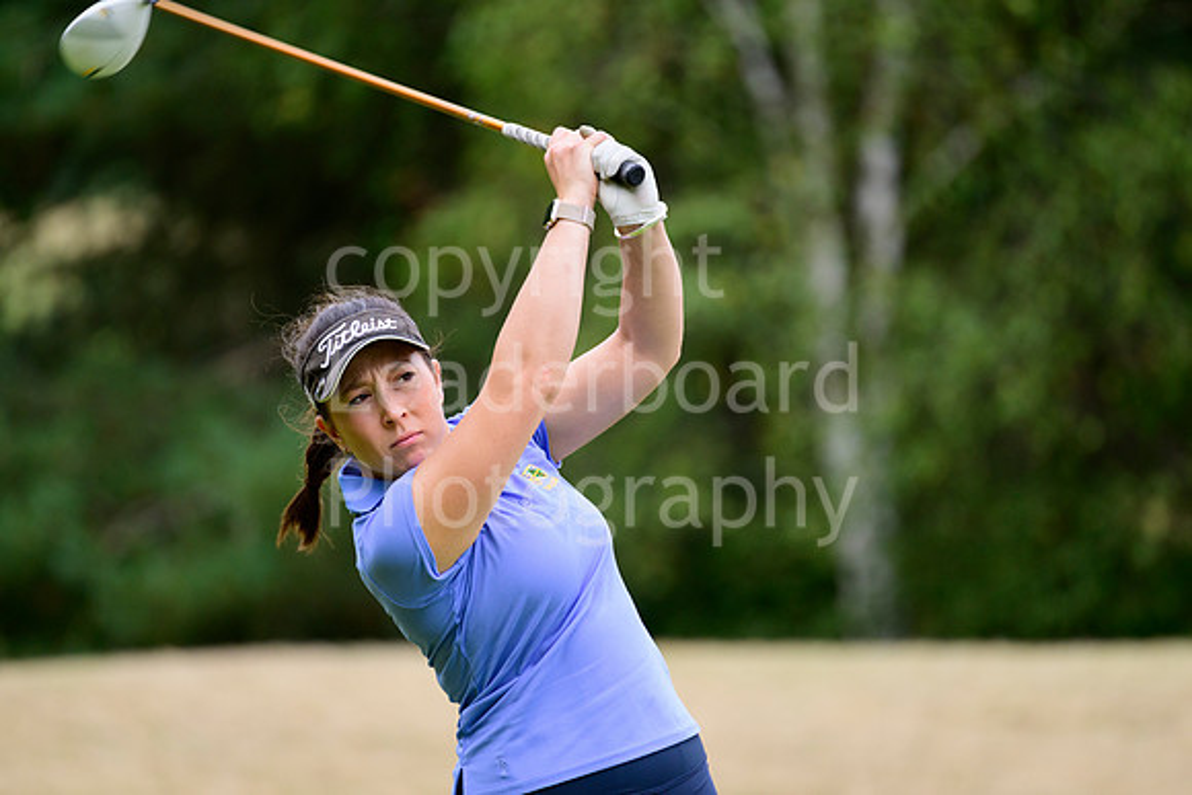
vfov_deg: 3.4
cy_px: 398
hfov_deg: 5.2
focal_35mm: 400
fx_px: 13247
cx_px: 596
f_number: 5.6
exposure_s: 1/800
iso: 1000
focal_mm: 400
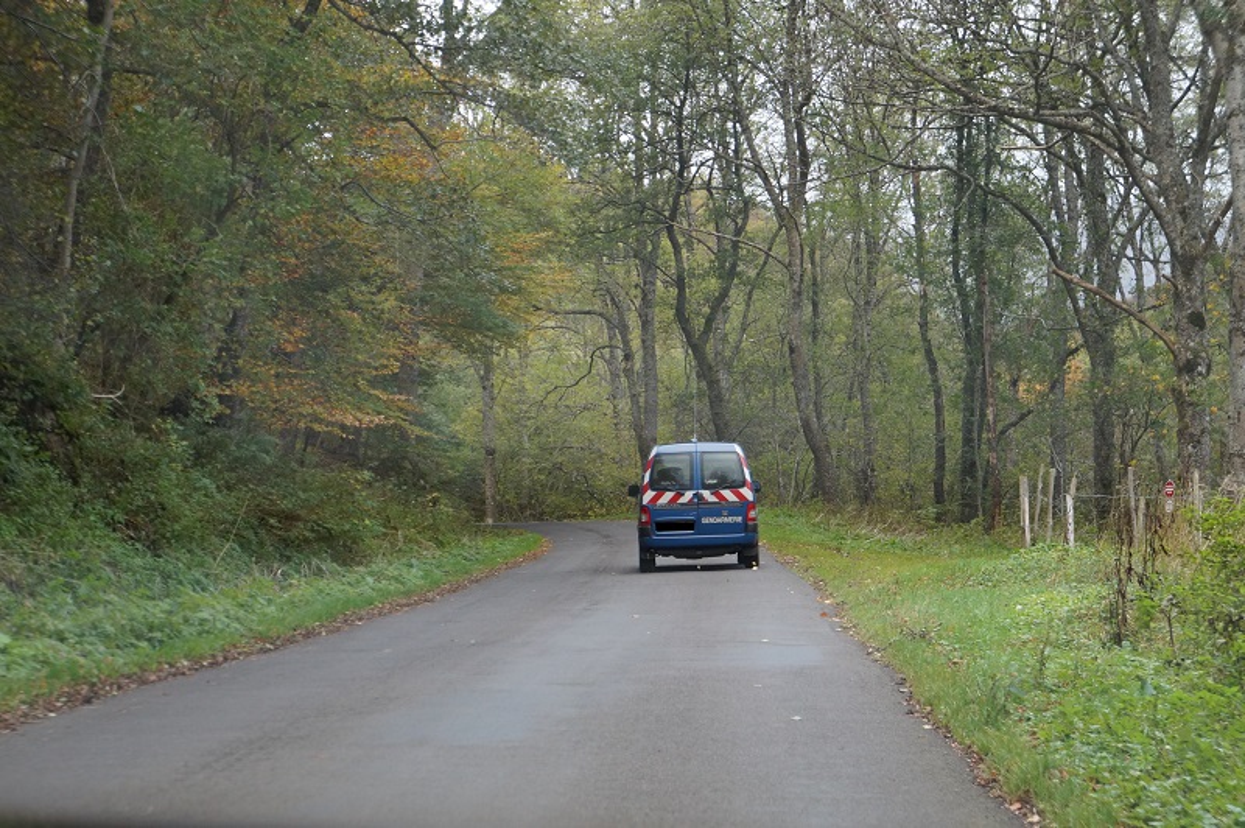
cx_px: 622
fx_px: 2799
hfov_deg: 25.1
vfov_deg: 16.8
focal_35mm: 81
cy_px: 414
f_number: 5.6
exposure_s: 1/250
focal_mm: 54
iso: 640
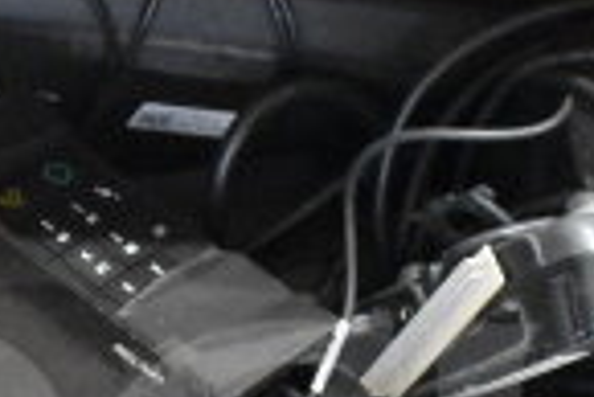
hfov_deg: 10.5
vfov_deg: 6.9
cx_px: 168
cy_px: 649
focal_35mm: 196
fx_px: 3239
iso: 11400
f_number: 4.2
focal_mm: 31
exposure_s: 1/50
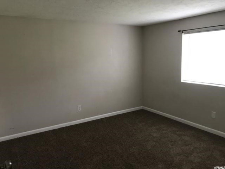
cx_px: 112
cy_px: 84
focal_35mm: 28
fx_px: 182
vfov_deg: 49.7
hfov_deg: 63.4
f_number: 1.8
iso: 64
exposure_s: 1/15
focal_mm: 3.99
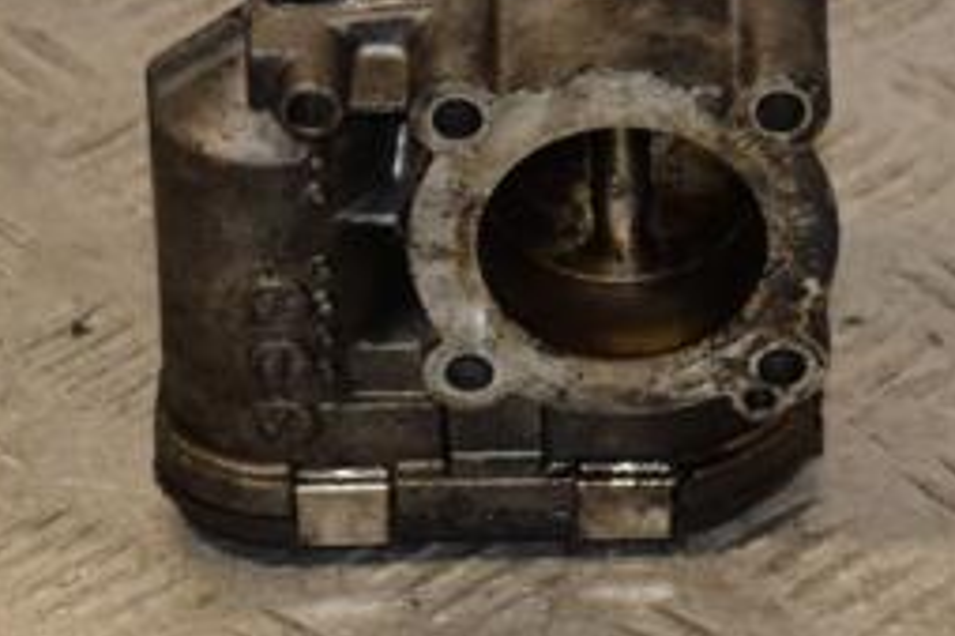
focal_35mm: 234
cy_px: 278
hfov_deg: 8.8
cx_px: 417
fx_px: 6203
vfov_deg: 5.9
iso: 800
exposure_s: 1/200
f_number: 6.3
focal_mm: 66
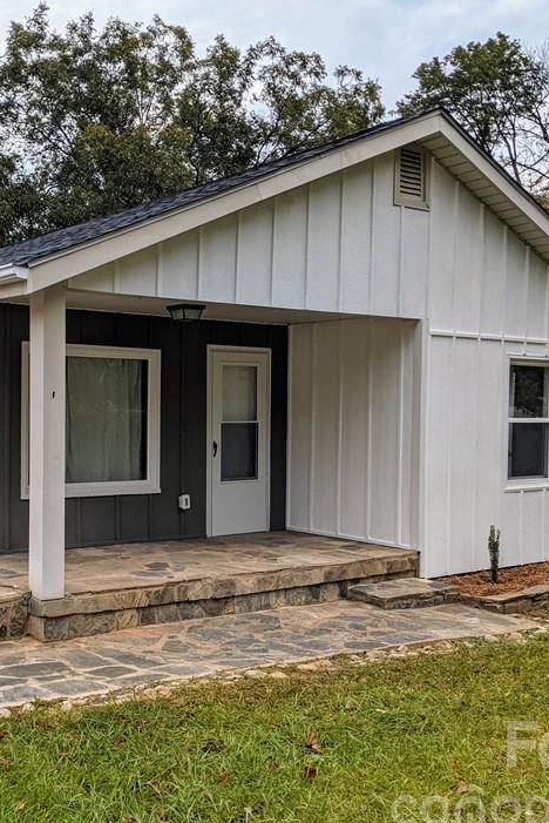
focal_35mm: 41
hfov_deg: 32.1
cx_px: 142
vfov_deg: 47.4
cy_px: 440
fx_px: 937
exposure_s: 1/1957
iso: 63
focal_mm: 4.38
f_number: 1.73
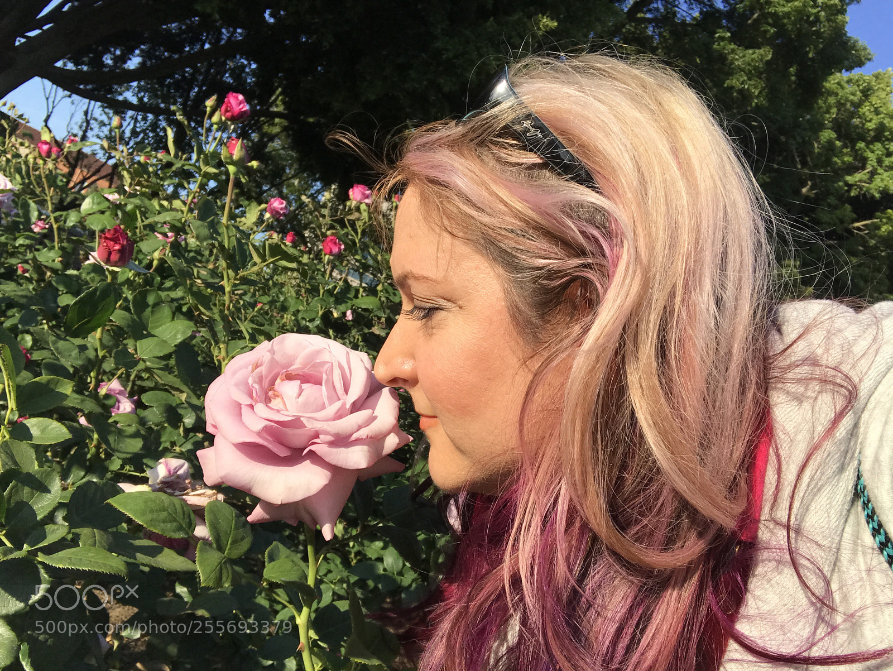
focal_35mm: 32
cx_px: 446
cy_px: 336
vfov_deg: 44.2
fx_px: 826
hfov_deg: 56.8
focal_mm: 2.87
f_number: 2.2
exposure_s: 1/1167
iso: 25
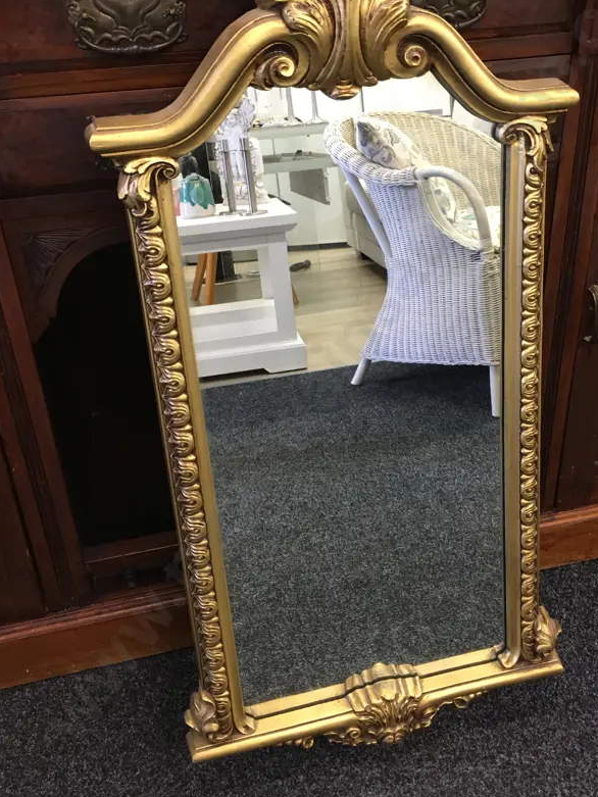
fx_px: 875
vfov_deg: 48.7
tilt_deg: -31.0
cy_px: 319
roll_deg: -0.7
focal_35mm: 38
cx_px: 373
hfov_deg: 37.5
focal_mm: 4.15
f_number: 2.2
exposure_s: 1/17
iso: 80
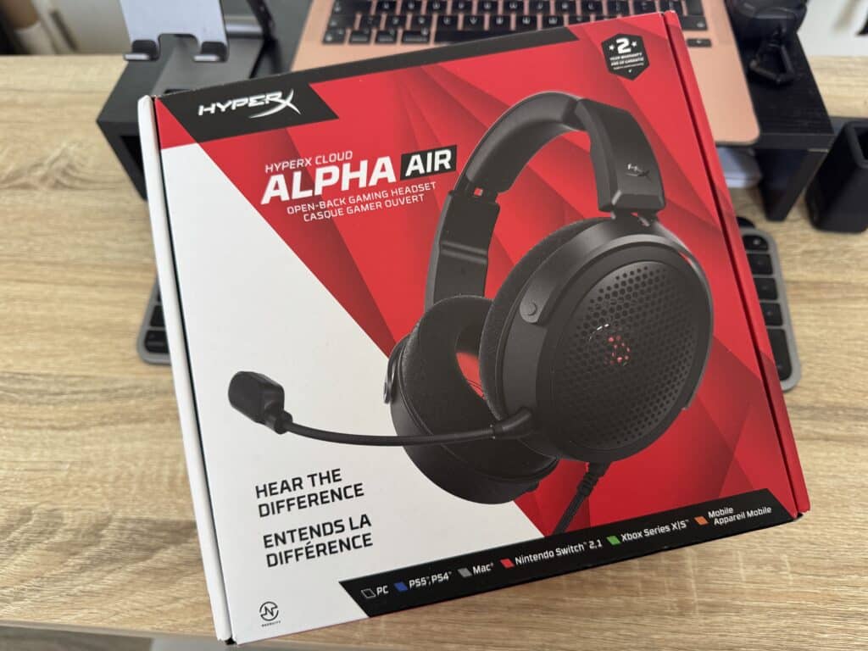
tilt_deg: -58.2
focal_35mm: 24
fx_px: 602
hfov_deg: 71.6
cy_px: 326
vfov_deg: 56.8
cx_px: 434
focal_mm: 6.76
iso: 200
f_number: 1.78
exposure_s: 1/99
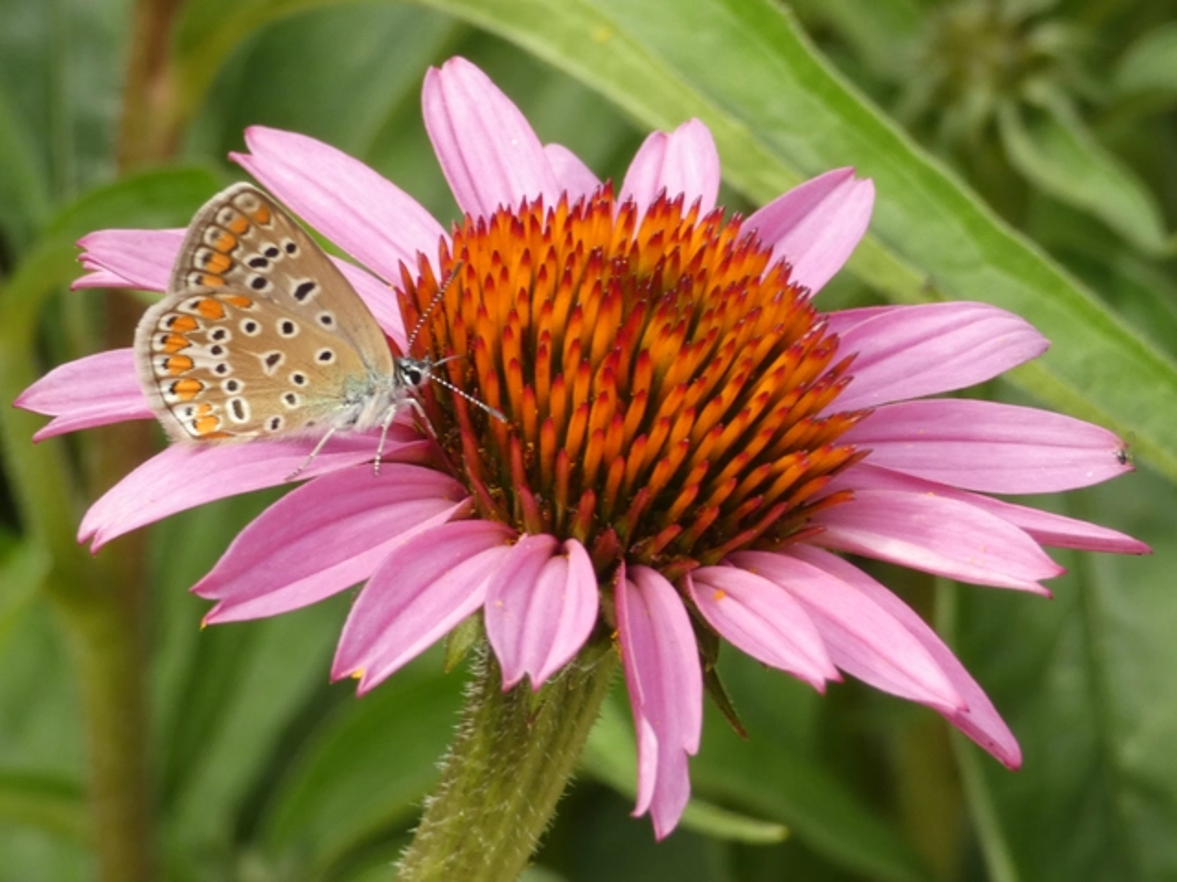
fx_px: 5440
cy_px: 441
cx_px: 588
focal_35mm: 160
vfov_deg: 9.3
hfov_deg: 12.3
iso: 160
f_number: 5.4
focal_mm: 28.8
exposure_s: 1/80
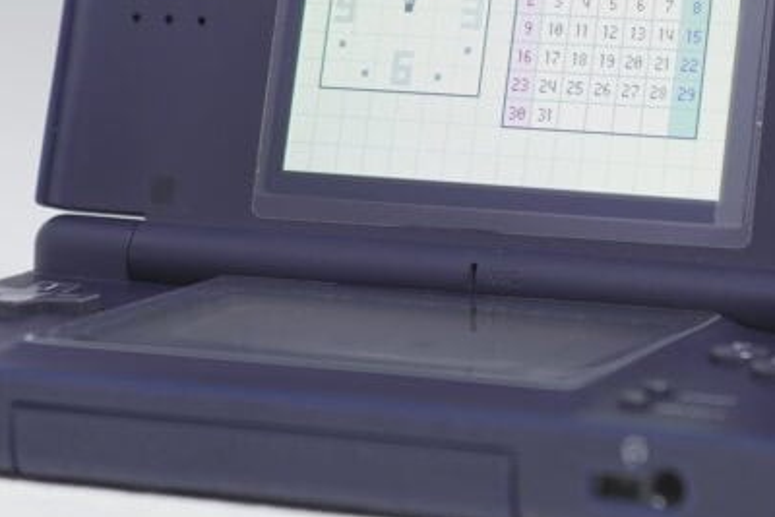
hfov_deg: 13.7
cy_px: 0
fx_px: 3230
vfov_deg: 9.1
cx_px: 461
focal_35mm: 150
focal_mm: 50
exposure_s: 1/20
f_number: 5.6
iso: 640
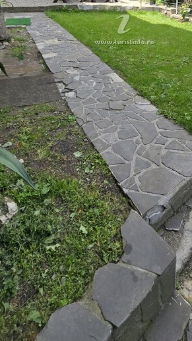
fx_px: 254
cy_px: 24
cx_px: 125
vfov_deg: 56.8
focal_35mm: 28
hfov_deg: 41.0
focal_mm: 2.2
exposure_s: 1/1580
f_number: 2.2
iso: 50
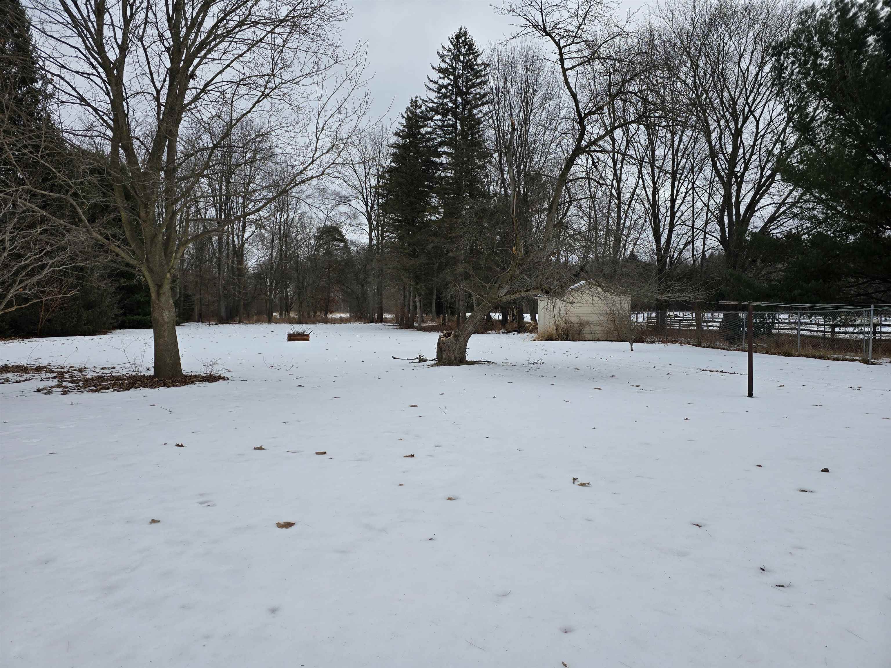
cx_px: 446
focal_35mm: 23
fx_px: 592
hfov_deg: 73.9
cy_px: 334
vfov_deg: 58.9
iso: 12
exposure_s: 1/742
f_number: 1.7
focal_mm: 6.3
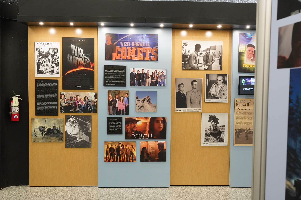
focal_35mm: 39
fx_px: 326
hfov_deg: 49.5
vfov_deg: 34.2
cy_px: 100
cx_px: 150
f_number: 8
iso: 6400
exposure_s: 1/100
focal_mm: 39
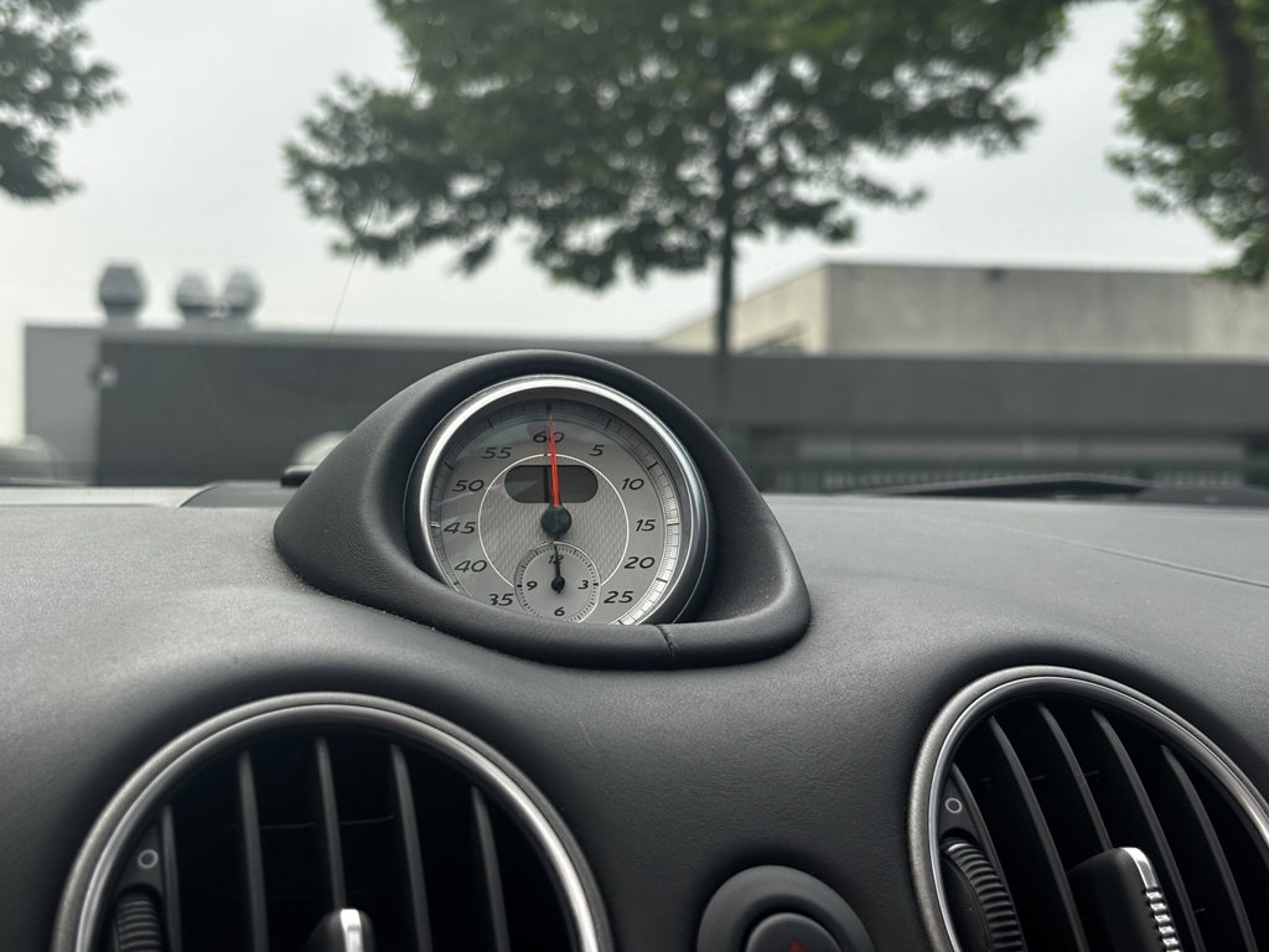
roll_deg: +0.2
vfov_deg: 28.0
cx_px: 634
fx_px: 1906
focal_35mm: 52
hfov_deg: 36.8
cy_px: 476
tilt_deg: +2.9
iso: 32
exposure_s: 1/359
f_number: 1.6
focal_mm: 5.96
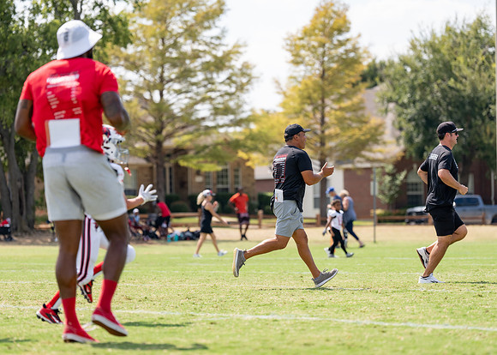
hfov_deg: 12.6
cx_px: 248
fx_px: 2243
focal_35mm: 159
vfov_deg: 9.0
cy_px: 178
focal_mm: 138
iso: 200
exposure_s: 1/1600
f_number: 2.8
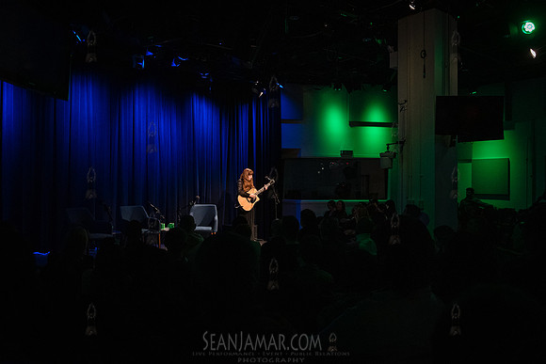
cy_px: 181
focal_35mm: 31
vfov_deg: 42.3
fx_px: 471
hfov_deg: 60.1
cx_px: 262
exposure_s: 1/160
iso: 6400
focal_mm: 29
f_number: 4
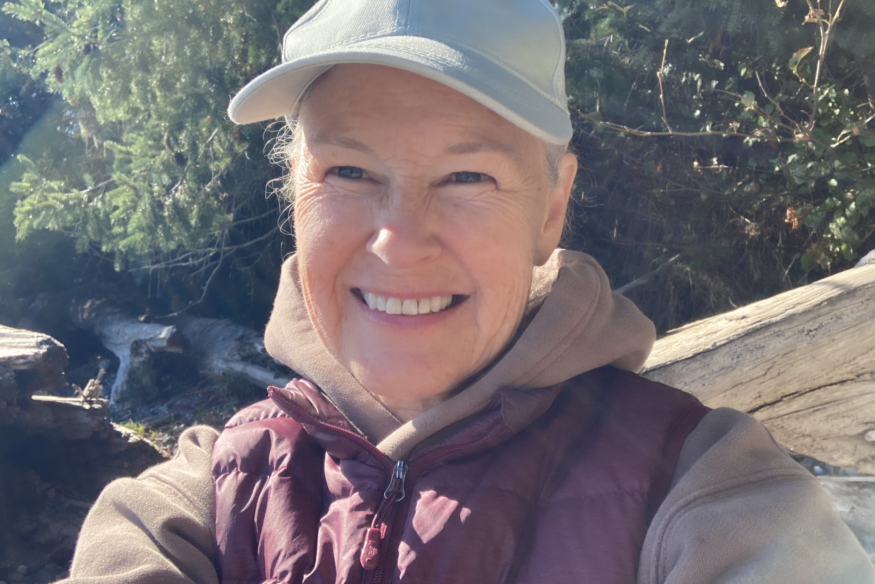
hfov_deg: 55.8
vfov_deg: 38.8
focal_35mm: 34
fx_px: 826
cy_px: 261
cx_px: 431
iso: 20
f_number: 2.2
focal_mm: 2.87
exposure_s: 1/395
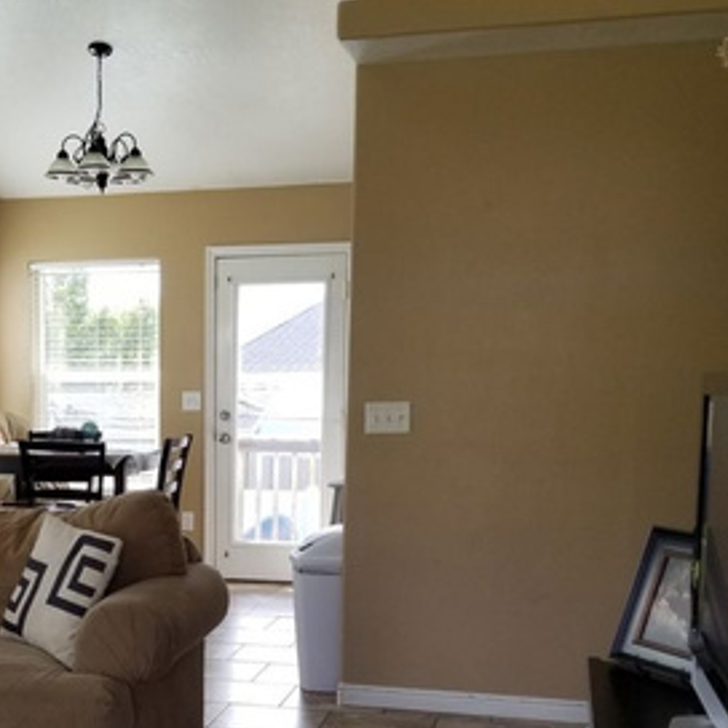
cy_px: 581
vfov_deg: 30.9
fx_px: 1285
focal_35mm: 54
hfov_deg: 30.7
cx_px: 126
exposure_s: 1/203
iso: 50
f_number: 1.7
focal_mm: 4.3
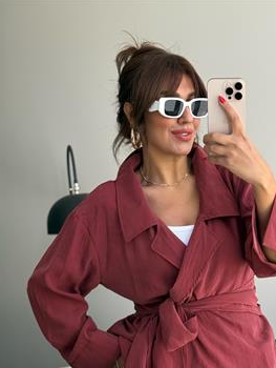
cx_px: 208
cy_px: 278
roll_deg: +6.3
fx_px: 775
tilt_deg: -19.0
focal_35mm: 73
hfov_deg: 20.0
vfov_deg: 26.3
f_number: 1.78
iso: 64
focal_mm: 6.76
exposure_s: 1/245
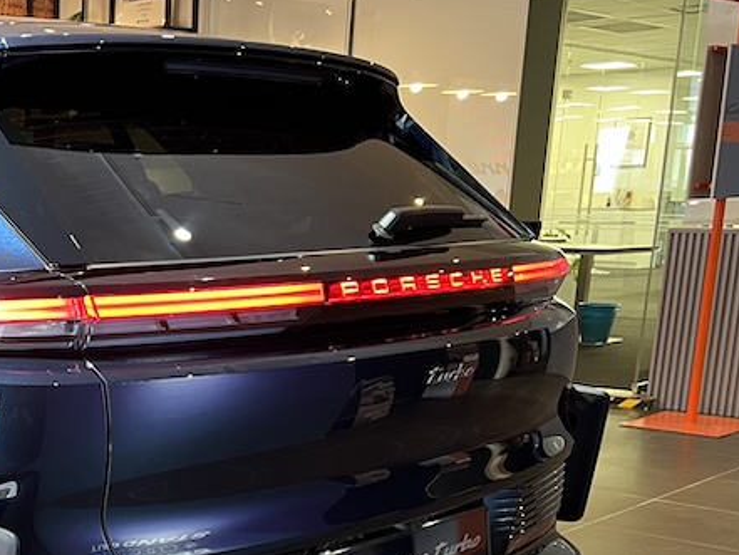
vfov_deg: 24.2
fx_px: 1260
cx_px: -67
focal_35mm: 59
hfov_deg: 29.6
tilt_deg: -13.7
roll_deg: +0.3
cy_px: 483
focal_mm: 5.7
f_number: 1.5
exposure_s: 1/44
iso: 500
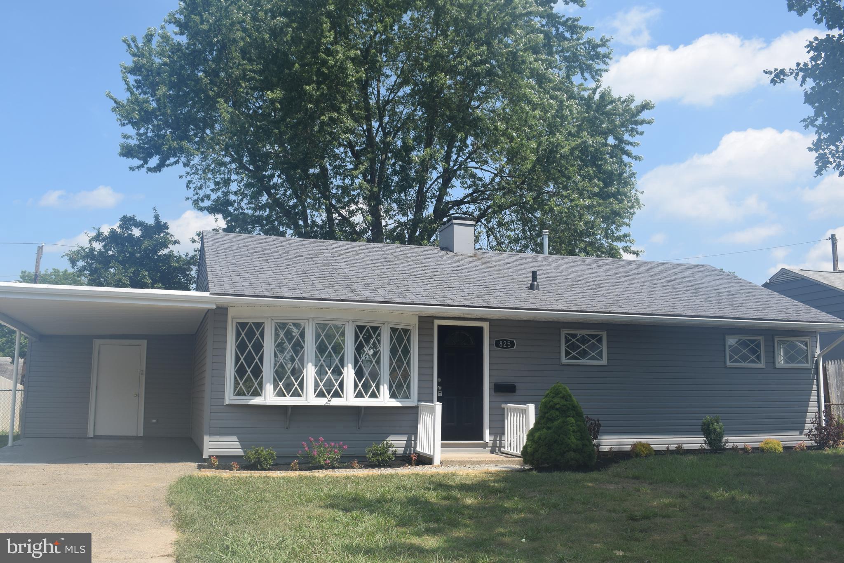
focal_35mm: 34
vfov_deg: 38.4
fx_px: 809
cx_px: 422
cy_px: 282
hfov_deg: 55.1
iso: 200
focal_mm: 23
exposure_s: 1/320
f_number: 9
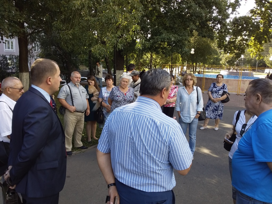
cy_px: 102
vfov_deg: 45.4
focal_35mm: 31
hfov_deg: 58.4
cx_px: 136
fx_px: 244
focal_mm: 3.3
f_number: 2.2
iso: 40
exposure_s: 1/167
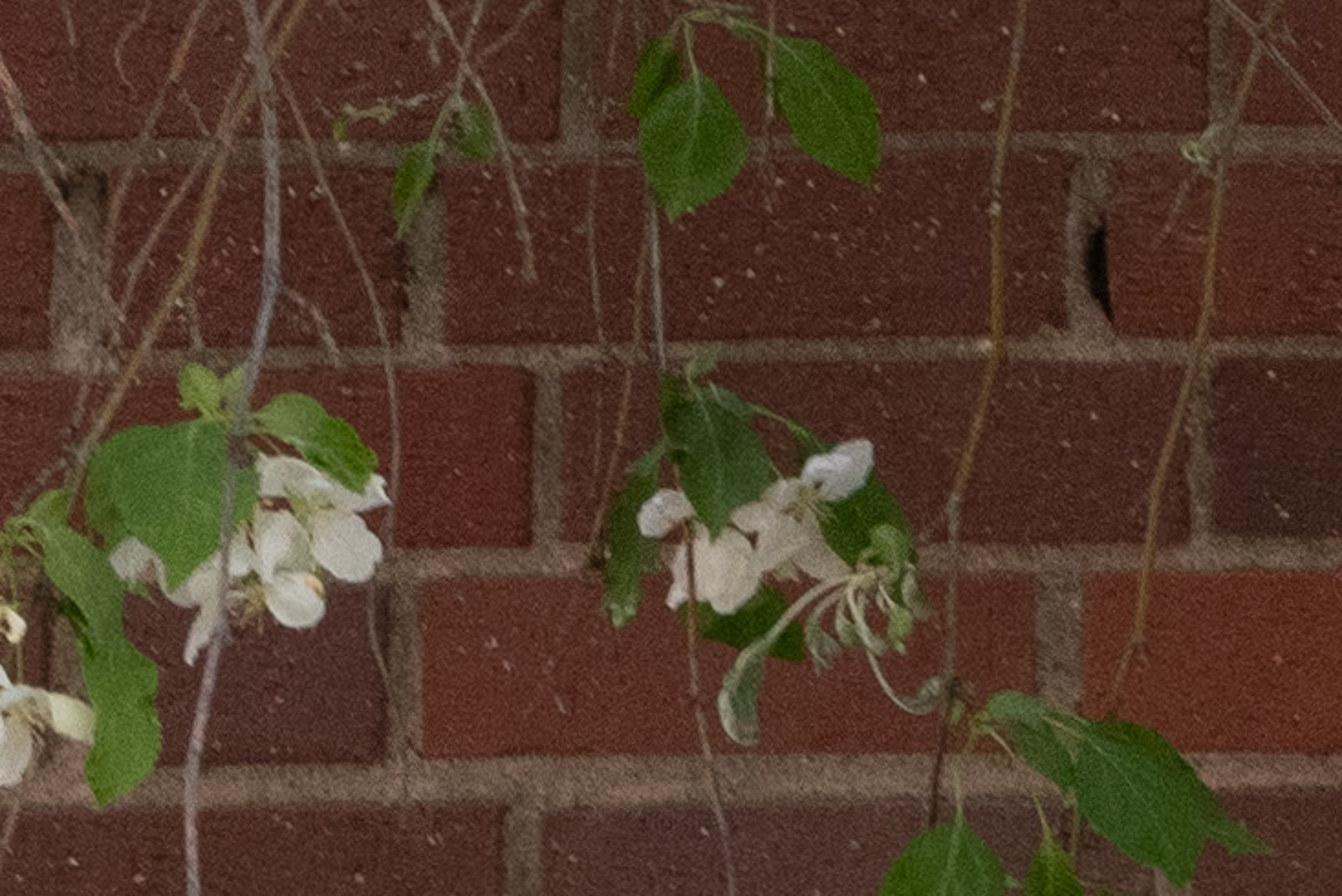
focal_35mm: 394
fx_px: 14680
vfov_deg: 3.5
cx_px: 979
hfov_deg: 5.2
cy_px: -545
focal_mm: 35
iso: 1000
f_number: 8
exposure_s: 1/200
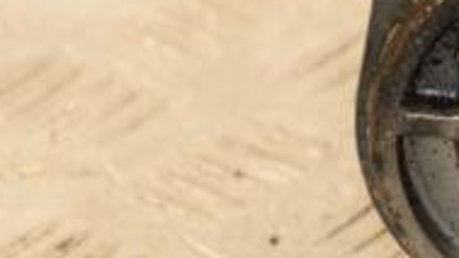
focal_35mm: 524
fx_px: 6369
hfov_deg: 4.1
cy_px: -54
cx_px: 678
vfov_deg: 2.3
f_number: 5.6
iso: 800
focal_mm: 105
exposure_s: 1/100
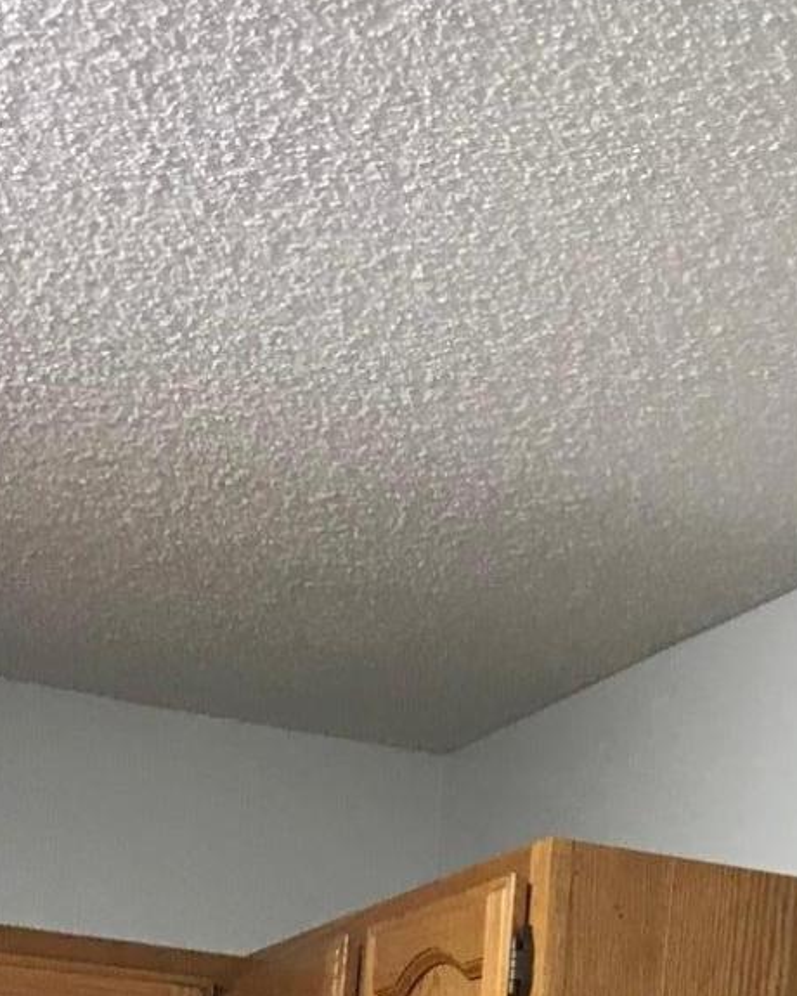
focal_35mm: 95
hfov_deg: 14.7
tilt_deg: +10.7
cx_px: 1289
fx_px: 2801
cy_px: 1017
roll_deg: -1.9
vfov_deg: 19.5
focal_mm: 3.99
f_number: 1.8
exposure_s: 1/30
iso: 25
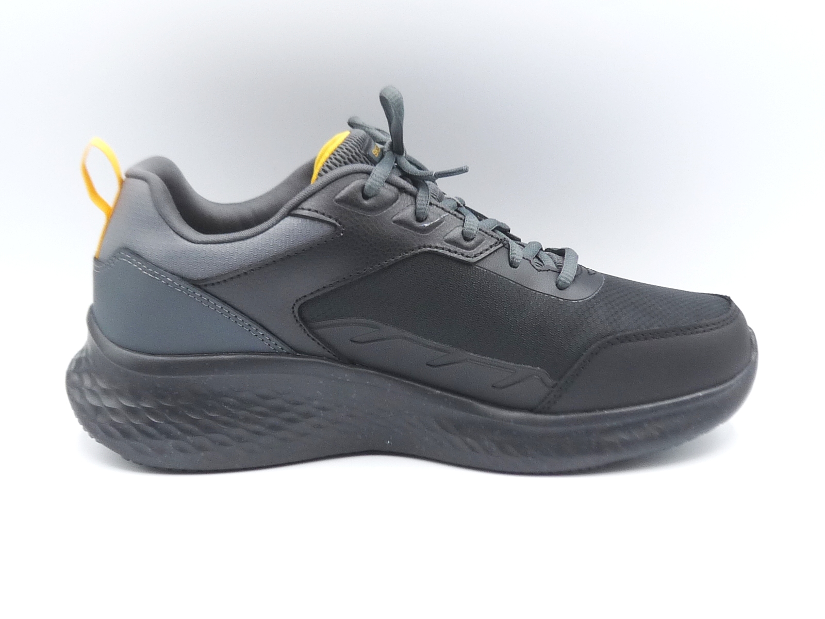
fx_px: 1311
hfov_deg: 34.9
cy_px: 310
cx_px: 412
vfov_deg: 26.6
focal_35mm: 55
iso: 100
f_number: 4
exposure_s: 1/100
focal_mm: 5.5
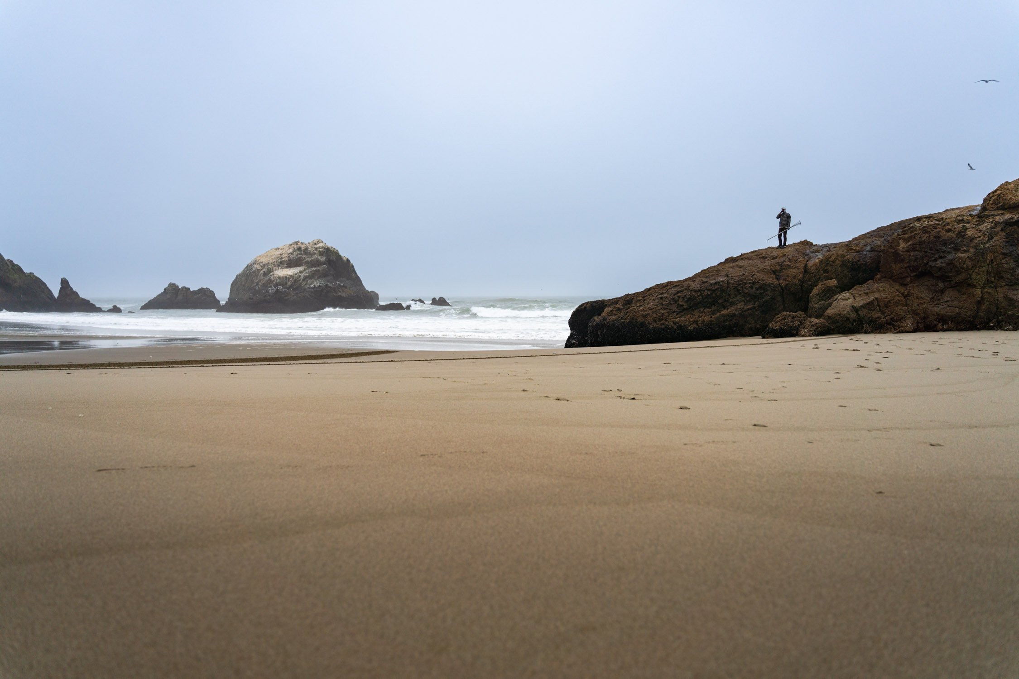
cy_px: 340
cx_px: 510
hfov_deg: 65.5
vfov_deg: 46.4
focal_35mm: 28
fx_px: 792
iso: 160
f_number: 2.8
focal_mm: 28
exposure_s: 1/100
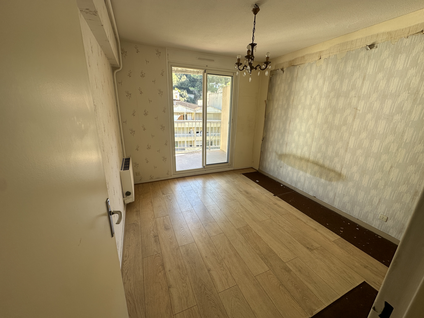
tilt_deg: -16.8
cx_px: 212
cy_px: 159
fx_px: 171
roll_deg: -1.7
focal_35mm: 14
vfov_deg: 85.7
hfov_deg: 102.1
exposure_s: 1/99
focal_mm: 2.22
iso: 50
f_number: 2.2
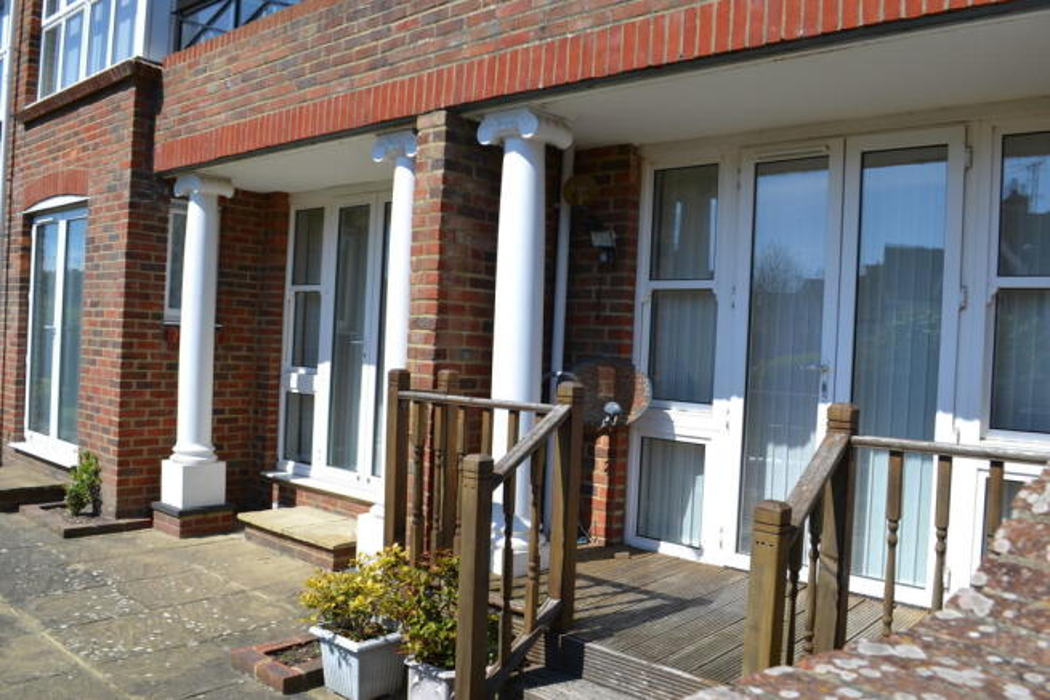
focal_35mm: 27
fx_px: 788
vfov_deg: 48.0
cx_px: 525
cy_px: 350
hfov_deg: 67.4
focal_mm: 18
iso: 100
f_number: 8
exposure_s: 1/250
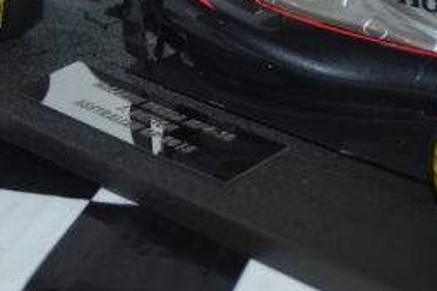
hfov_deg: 20.5
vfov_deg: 13.7
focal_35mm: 99
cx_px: 291
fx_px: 1202
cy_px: 31
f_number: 4
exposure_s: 1/100
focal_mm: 28
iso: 100
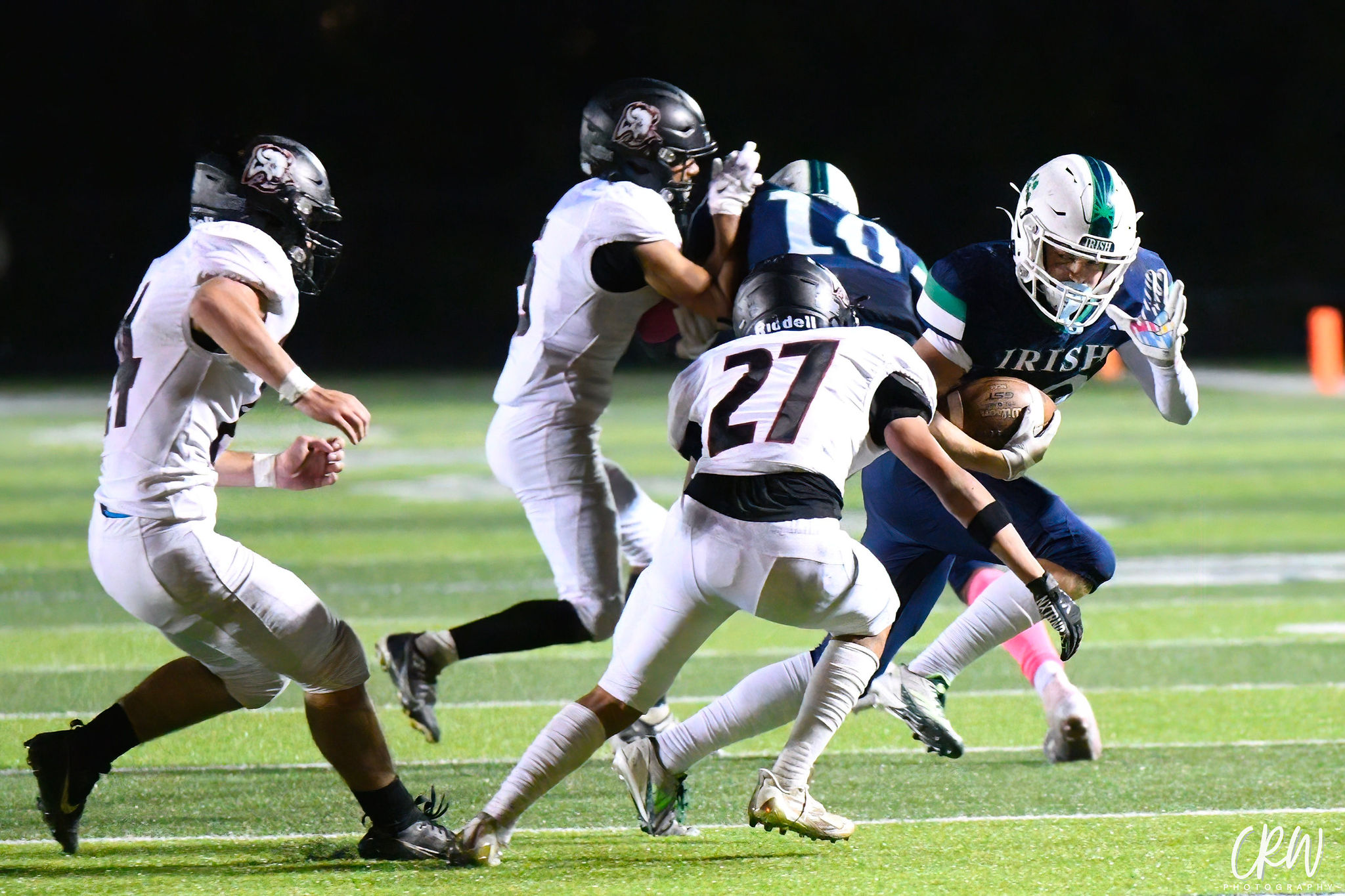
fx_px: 7471
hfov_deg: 10.3
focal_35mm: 200
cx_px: 672
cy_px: 448
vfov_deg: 6.9
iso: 20000
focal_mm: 200
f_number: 2.8
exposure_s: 1/1000
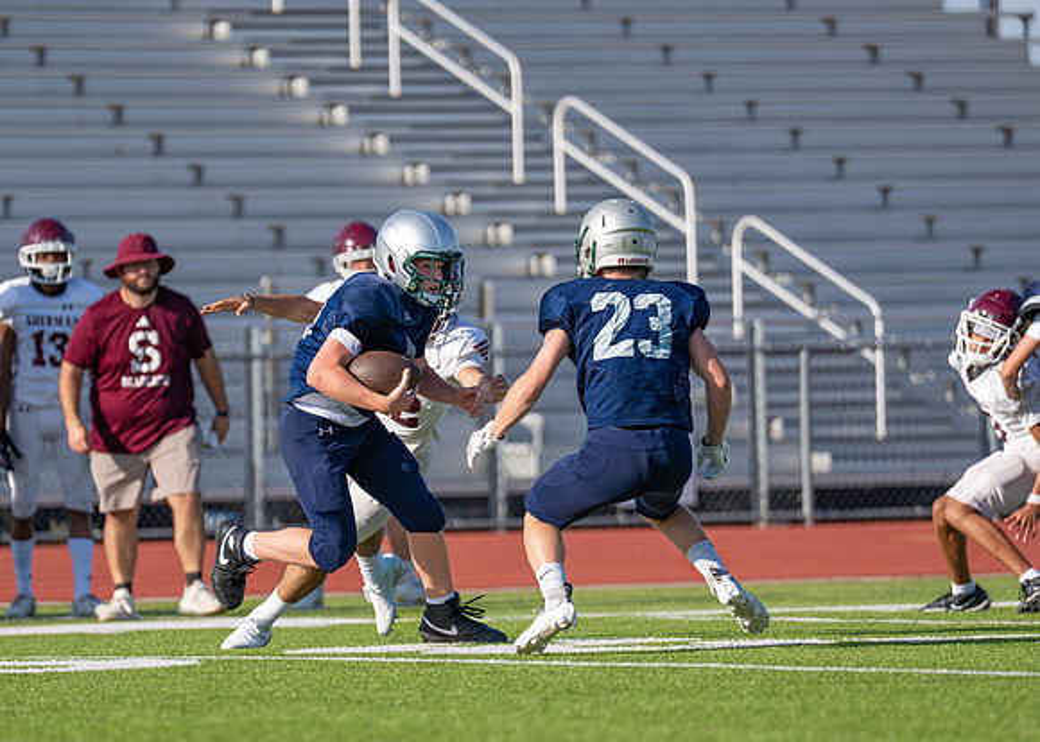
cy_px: 413
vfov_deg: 4.7
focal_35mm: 308
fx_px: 9089
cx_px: 331
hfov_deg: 6.5
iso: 160
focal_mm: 200
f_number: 2.8
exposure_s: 1/2000
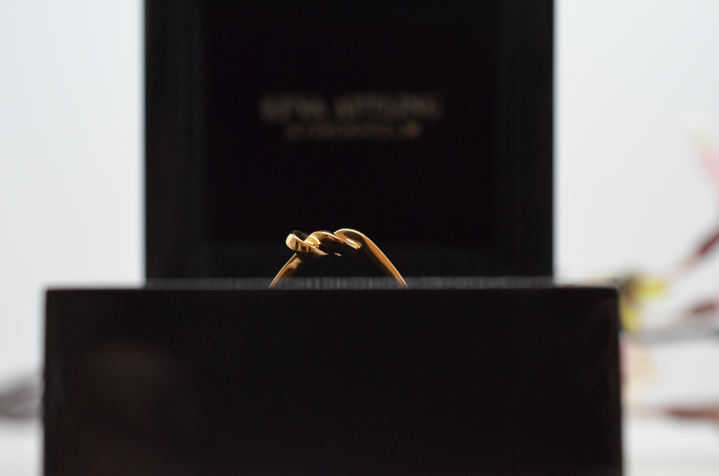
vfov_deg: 22.5
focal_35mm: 60
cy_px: 238
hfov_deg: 33.5
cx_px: 360
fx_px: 1196
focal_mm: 40
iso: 3200
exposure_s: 1/1000
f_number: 5
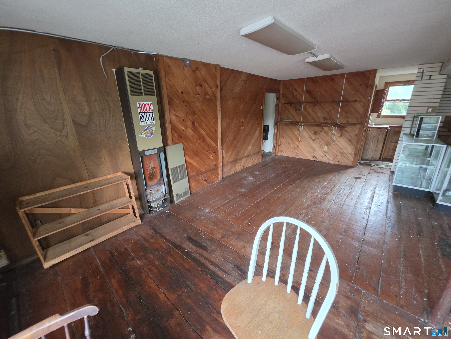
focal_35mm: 13
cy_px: 170
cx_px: 226
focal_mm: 2.2
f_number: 1.9
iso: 400
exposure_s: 1/60
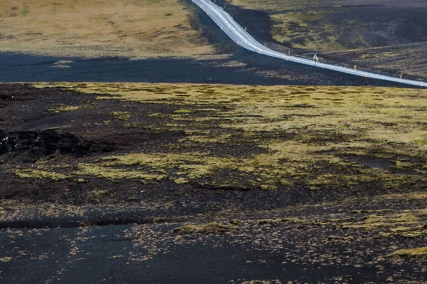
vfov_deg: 4.9
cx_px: 341
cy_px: 68
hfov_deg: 7.4
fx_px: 3308
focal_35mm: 279
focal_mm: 72.1
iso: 400
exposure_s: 1/105
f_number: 10
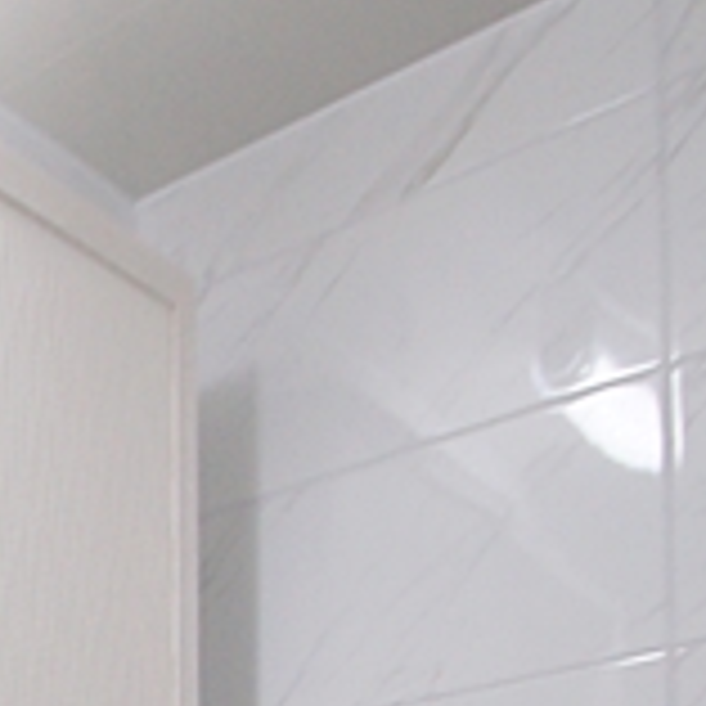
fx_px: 1500
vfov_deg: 21.2
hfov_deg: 20.7
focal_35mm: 65
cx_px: -472
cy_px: 1129
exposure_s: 1/160
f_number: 4
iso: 800
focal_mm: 10
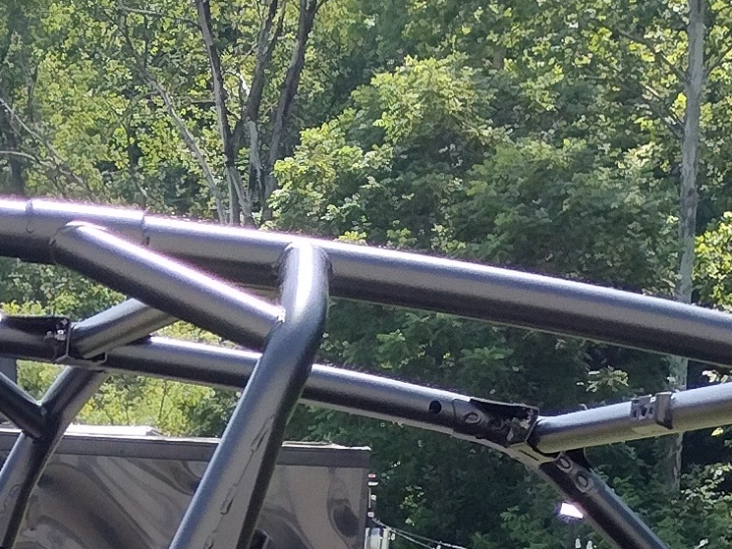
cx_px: 28
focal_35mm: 145
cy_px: 1252
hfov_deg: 13.5
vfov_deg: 9.3
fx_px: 3067
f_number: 1.7
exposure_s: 1/1486
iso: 100
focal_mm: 4.71
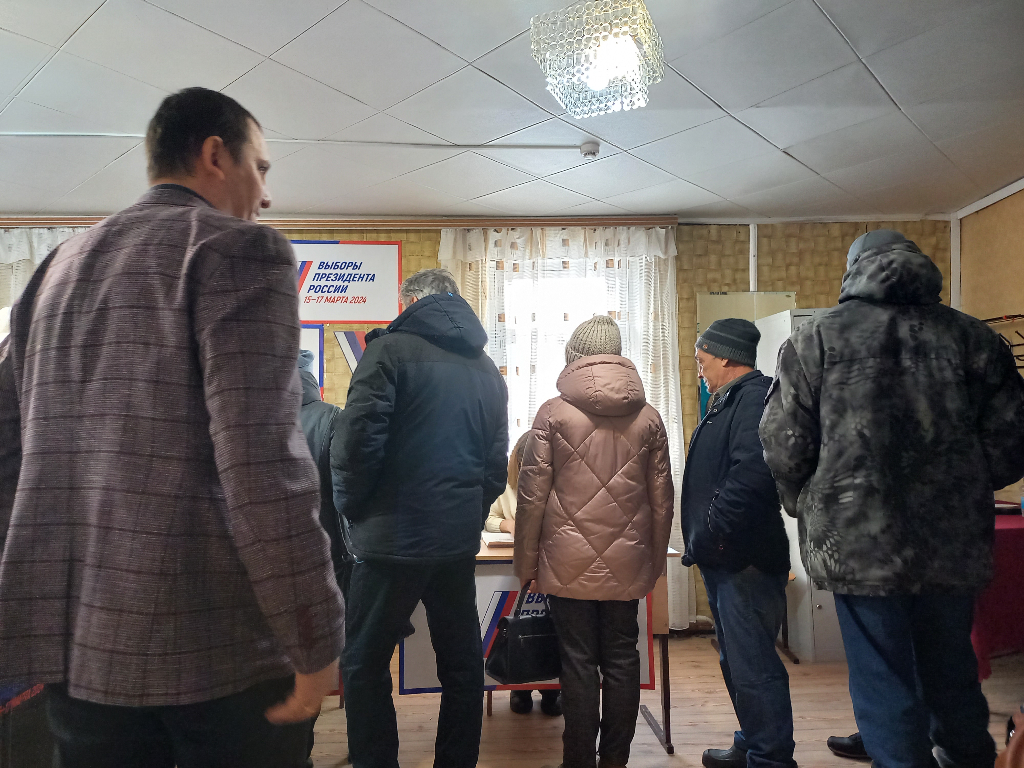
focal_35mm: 25
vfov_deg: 54.9
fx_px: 740
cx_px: 512
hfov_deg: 69.4
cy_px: 384
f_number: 1.8
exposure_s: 1/33
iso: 400
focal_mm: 4.65
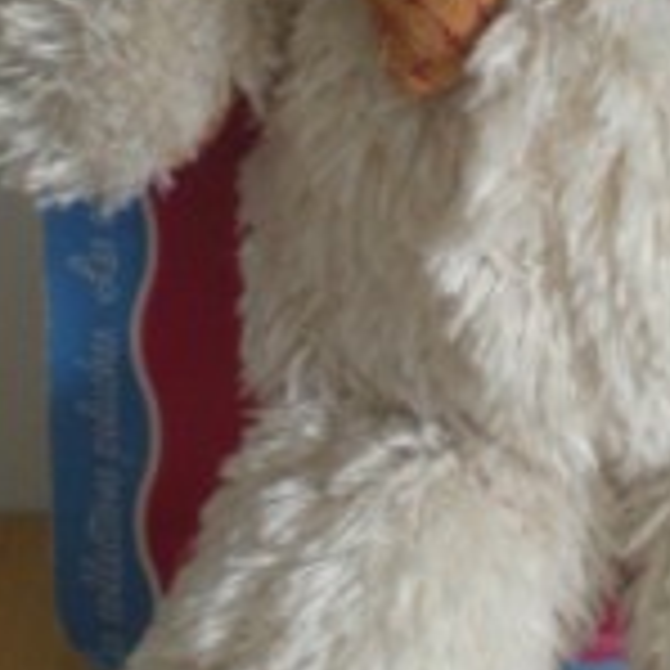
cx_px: 571
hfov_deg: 14.8
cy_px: 166
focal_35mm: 117
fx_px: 2562
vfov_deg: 14.8
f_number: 3.1
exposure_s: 1/15.8
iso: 200
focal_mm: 6.3
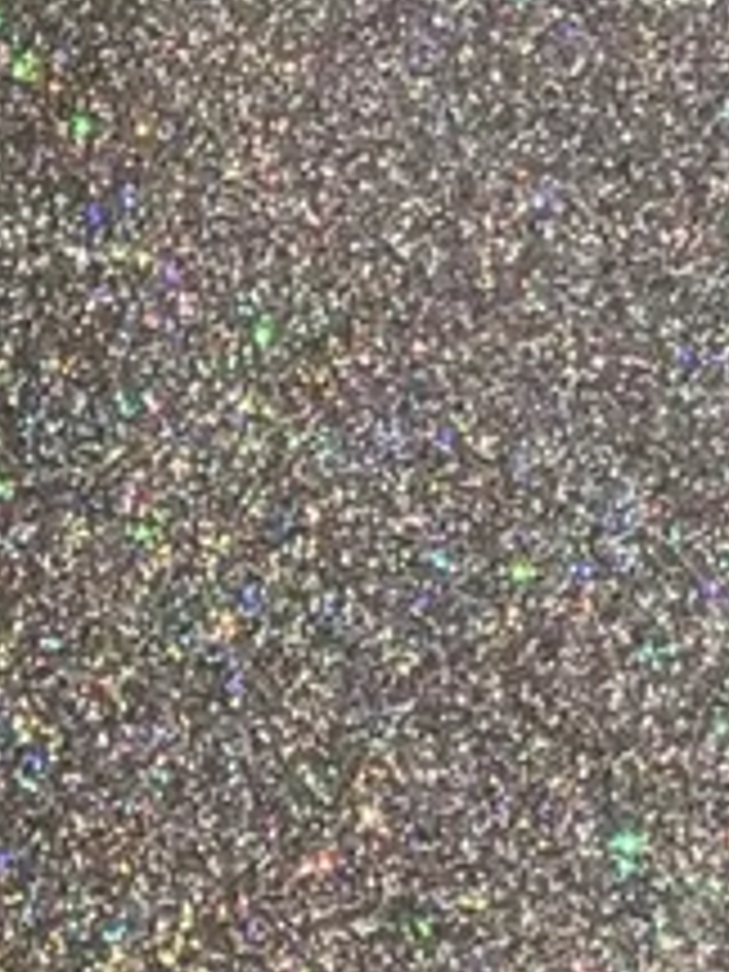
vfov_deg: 9.2
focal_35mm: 207
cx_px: 1726
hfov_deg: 6.8
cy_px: -626
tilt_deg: -55.9
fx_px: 5812
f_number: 1.8
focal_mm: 3.99
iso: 80
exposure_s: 1/120
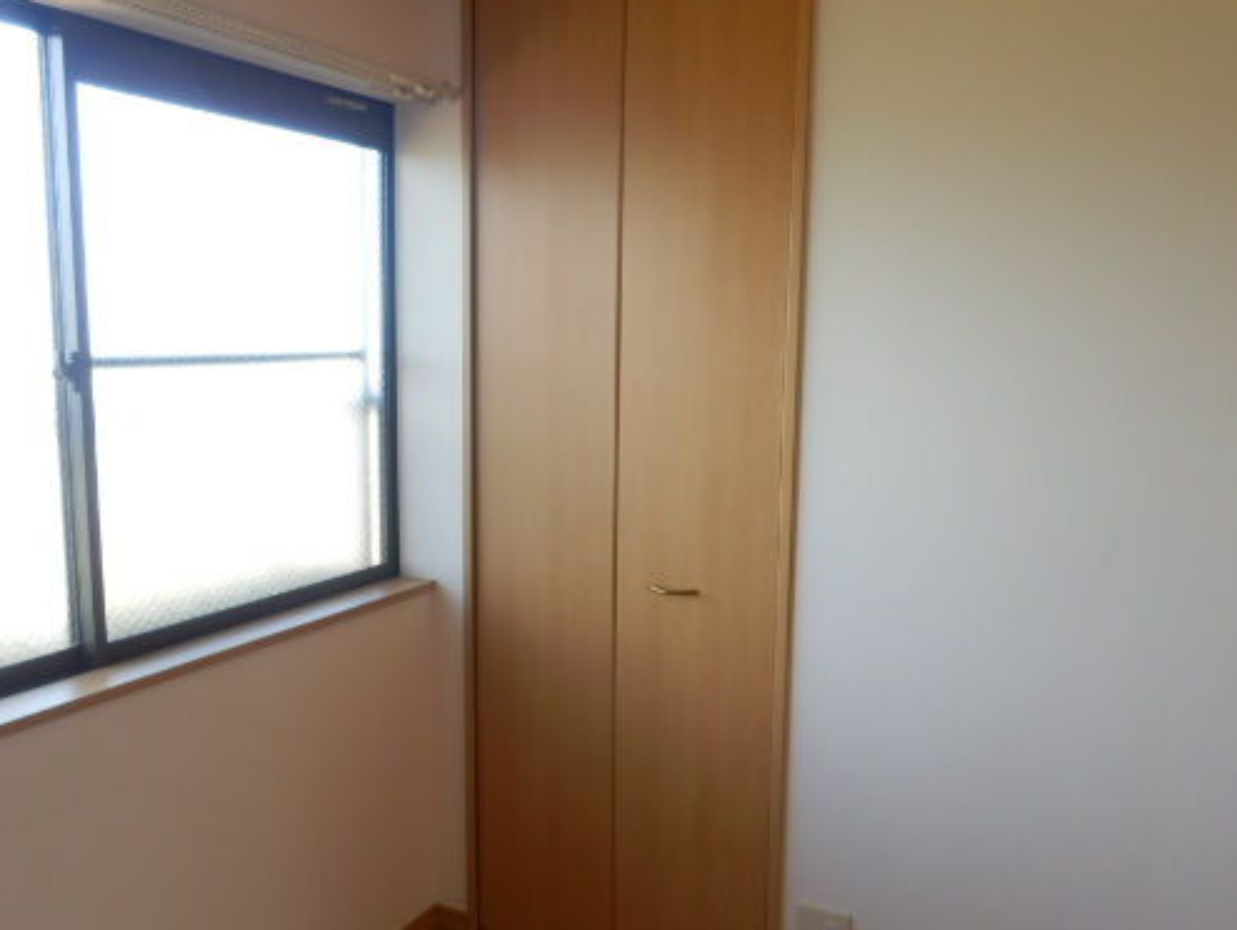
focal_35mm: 31
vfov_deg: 45.5
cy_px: 490
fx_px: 1109
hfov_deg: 58.3
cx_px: 627
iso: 80
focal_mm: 4.2
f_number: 3
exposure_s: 1/40
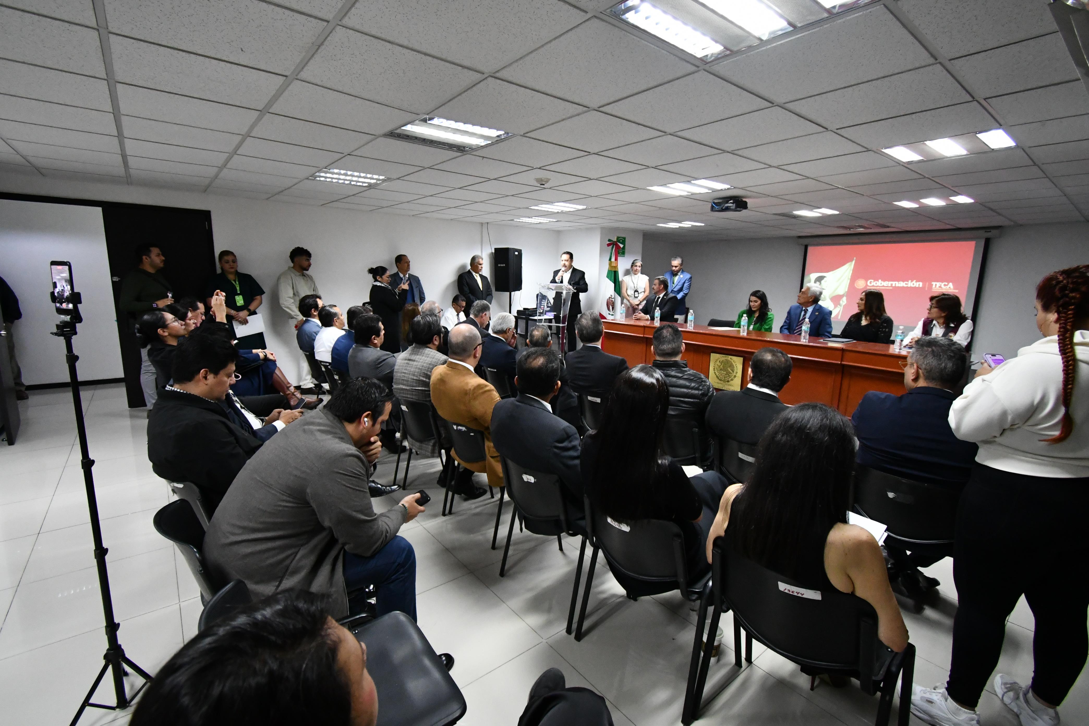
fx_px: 454
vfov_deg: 77.3
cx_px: 544
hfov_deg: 100.4
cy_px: 363
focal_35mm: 15
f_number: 4.5
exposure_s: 1/80
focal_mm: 10
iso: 4000
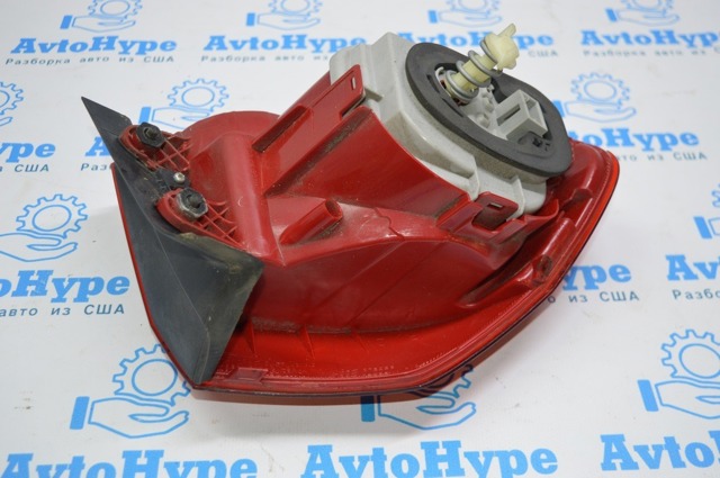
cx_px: 360
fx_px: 899
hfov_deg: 43.7
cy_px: 239
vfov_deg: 29.8
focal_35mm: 45
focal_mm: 30
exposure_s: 1/60
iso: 450
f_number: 4.2
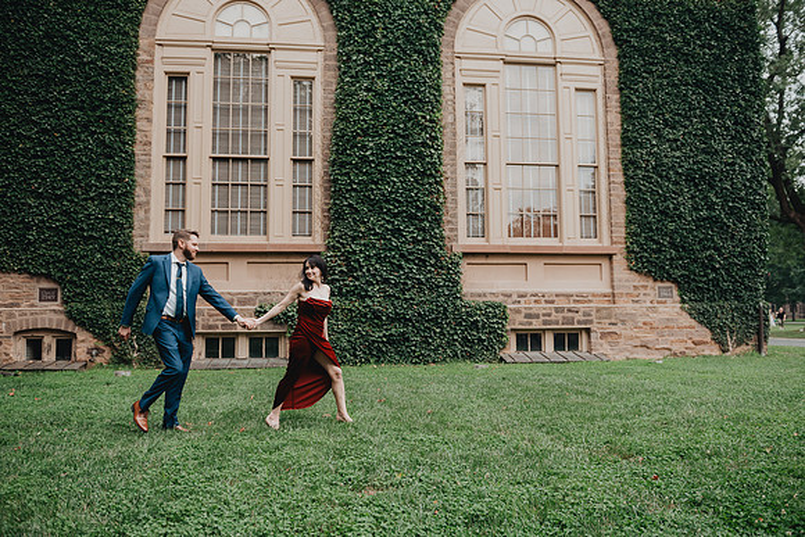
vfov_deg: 48.8
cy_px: 273
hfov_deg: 68.4
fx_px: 592
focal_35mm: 26
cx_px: 402
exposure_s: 1/400
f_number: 3.2
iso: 400
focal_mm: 24
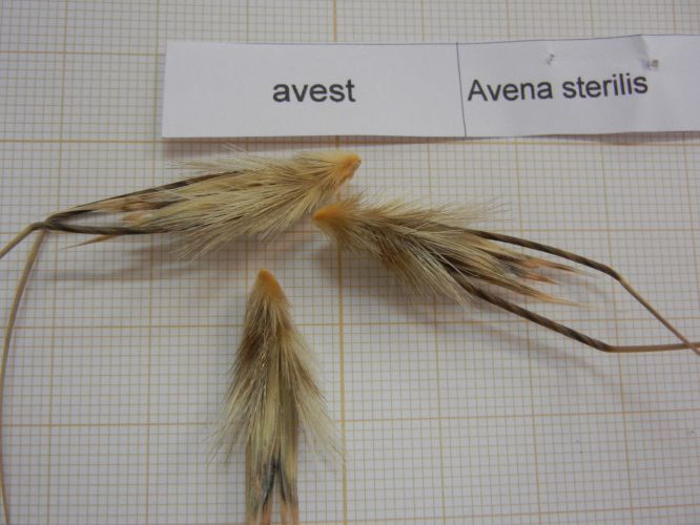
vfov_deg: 36.8
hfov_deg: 47.8
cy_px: 262
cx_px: 350
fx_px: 789
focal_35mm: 39
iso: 396
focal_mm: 7.1
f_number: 3.7
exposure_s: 1/30
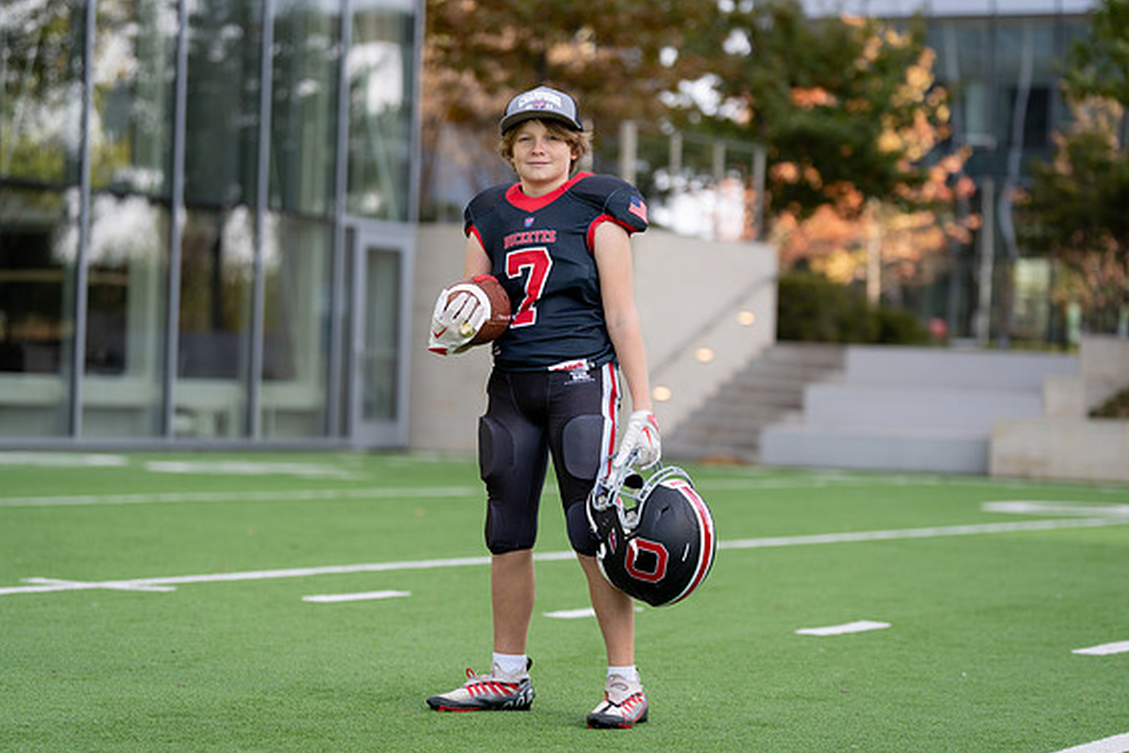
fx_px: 3324
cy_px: 386
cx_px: 560
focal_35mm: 106
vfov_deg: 12.9
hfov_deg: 19.3
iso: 100
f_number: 2.8
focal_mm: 103
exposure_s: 1/400
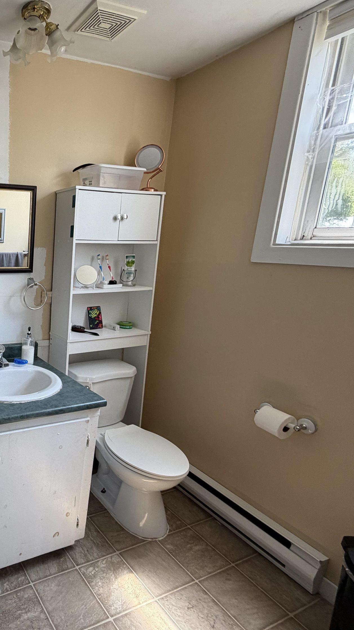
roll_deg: -3.0
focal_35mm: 21
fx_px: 350
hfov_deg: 44.1
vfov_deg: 83.8
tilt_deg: -10.9
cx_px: -14
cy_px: 311
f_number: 2.2
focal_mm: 2.22
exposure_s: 1/121
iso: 125
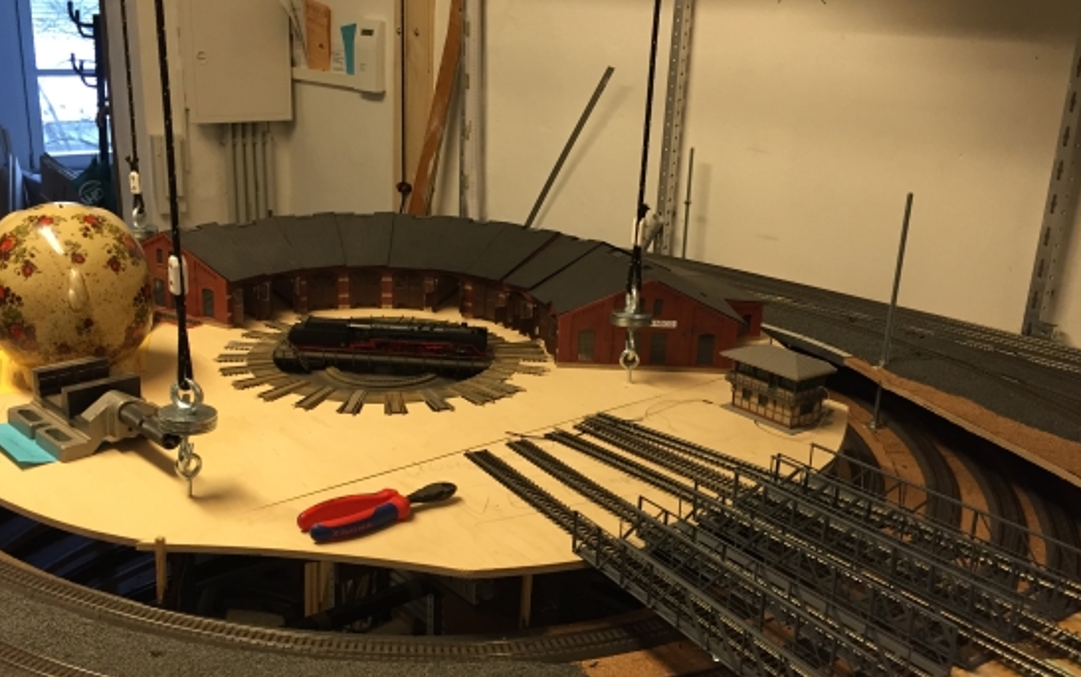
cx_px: 483
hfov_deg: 53.9
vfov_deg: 35.3
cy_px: 384
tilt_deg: -19.3
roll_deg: -1.6
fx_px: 1061
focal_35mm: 36
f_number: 2.2
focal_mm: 4.15
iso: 64
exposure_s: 1/33
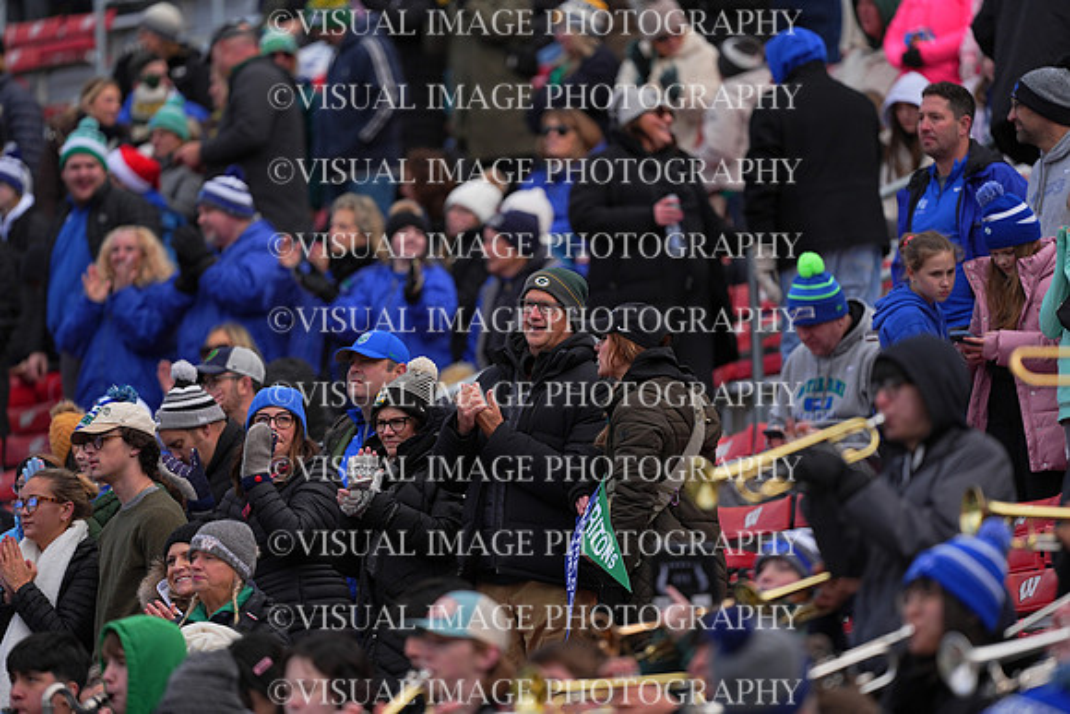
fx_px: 8918
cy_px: 357
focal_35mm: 300
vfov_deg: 4.6
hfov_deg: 6.9
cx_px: 535
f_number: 2.8
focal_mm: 300
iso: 250
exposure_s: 1/2500
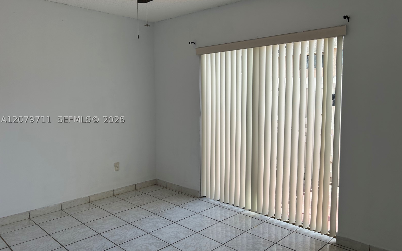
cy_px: 119
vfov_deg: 44.5
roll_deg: +0.6
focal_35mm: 28
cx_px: 203
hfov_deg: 66.5
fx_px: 307
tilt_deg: -4.8
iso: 50
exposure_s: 1/743
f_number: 1.5
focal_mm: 5.7
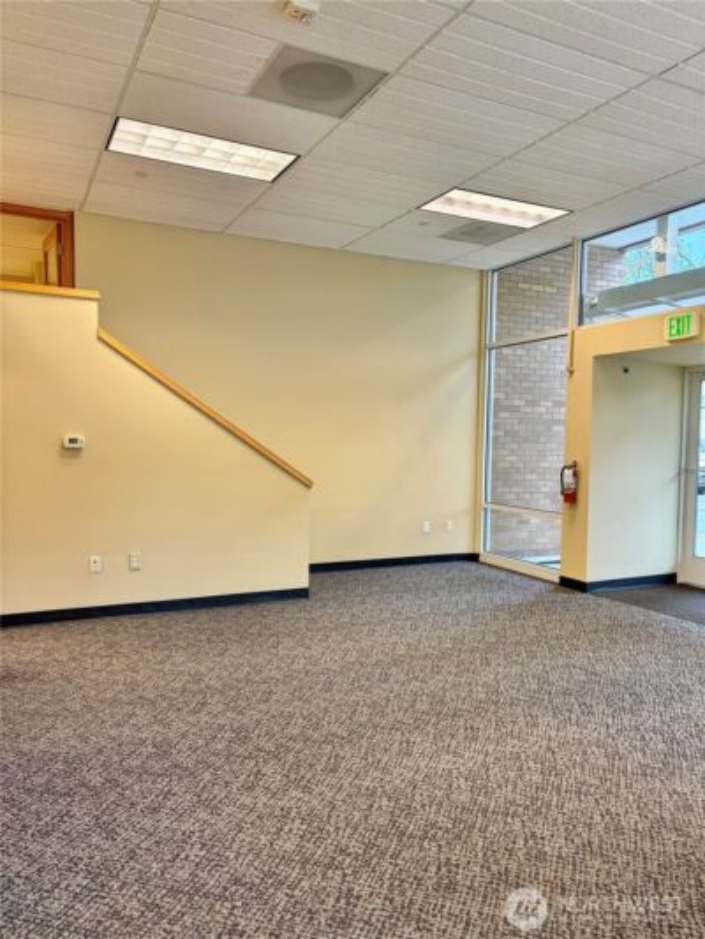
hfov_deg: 53.1
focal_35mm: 26
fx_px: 706
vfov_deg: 67.3
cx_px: 352
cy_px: 470
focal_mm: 5.96
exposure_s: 1/120
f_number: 1.6
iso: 160
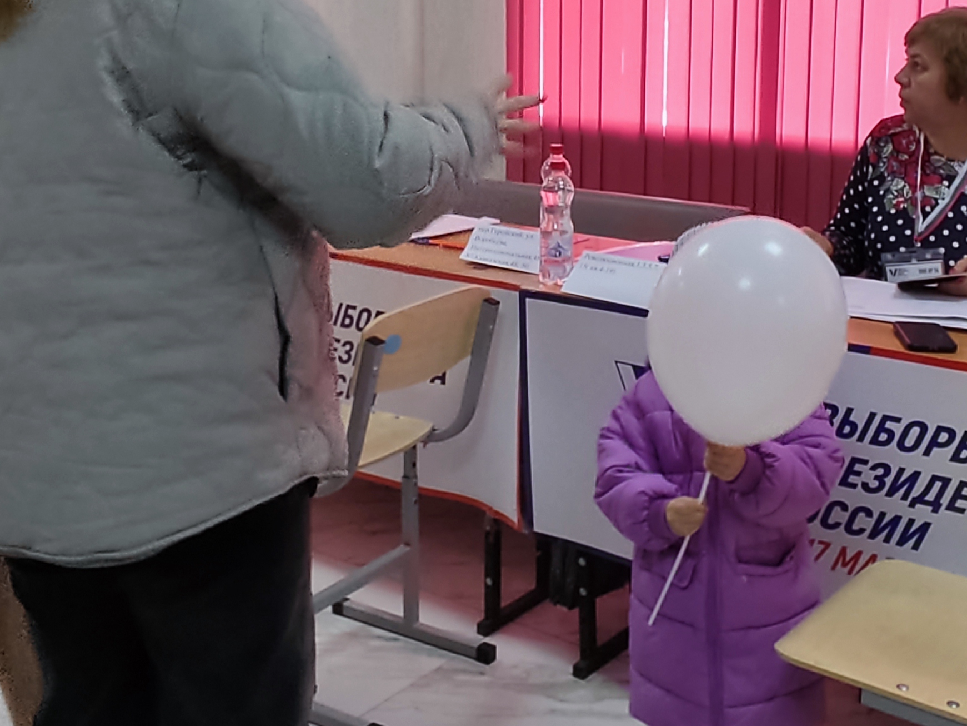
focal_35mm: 45
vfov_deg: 31.7
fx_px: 1257
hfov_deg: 41.9
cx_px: 560
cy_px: 198
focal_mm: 1.6
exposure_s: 1/33
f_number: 2.2
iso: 105
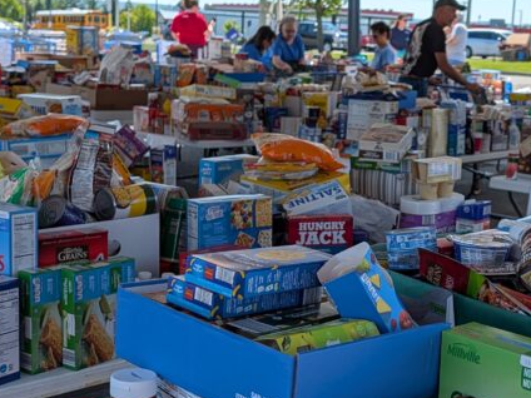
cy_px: 176
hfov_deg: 32.9
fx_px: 890
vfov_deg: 25.2
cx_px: 362
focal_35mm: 58
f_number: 1.68
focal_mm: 6.9
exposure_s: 1/822
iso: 22
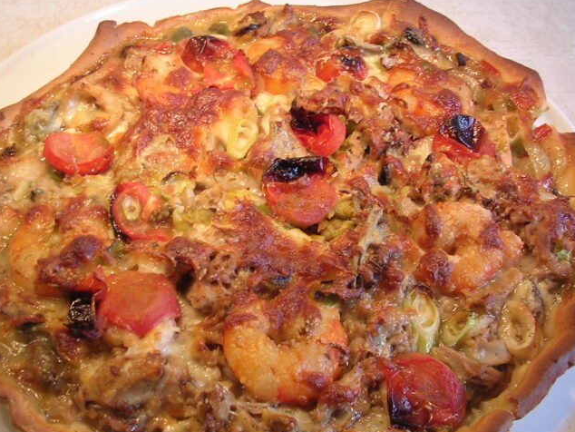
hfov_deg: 41.2
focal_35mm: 46
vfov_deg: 31.5
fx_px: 764
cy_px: 242
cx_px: 278
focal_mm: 5.8
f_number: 2.8
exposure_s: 1/42
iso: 100
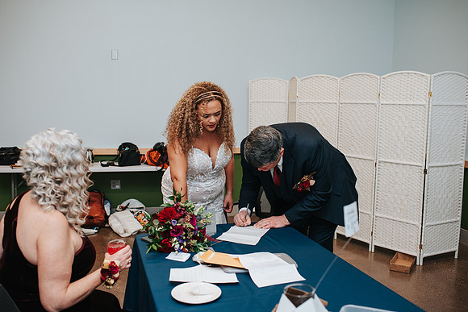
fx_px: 455
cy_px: 156
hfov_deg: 54.4
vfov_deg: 37.9
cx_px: 234
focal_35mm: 35
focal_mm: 35
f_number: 2.8
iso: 800
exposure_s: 1/200
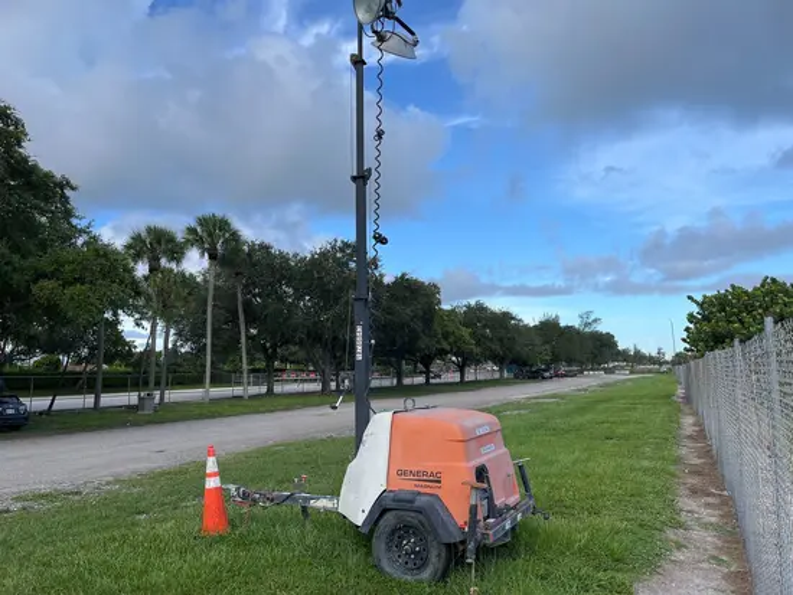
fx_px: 596
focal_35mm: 26
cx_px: 396
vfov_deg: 53.1
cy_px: 298
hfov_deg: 67.3
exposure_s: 1/1890
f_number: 1.6
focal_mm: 5.1
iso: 50
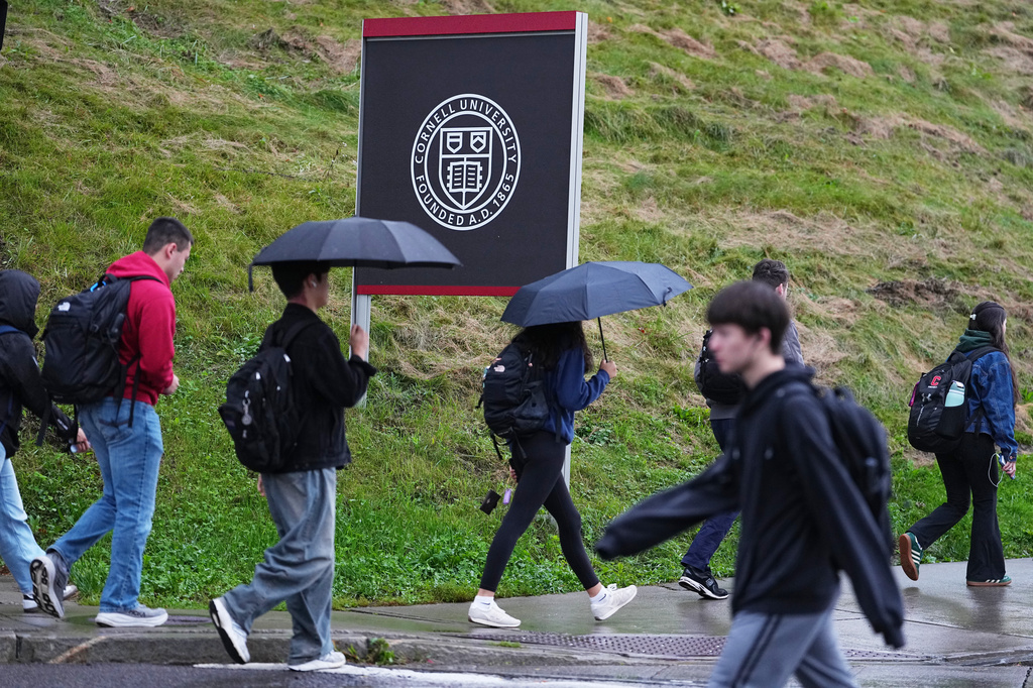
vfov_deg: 10.2
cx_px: 516
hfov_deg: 15.2
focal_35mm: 135
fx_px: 3872
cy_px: 344
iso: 2000
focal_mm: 135
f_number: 2.8
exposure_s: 1/1600
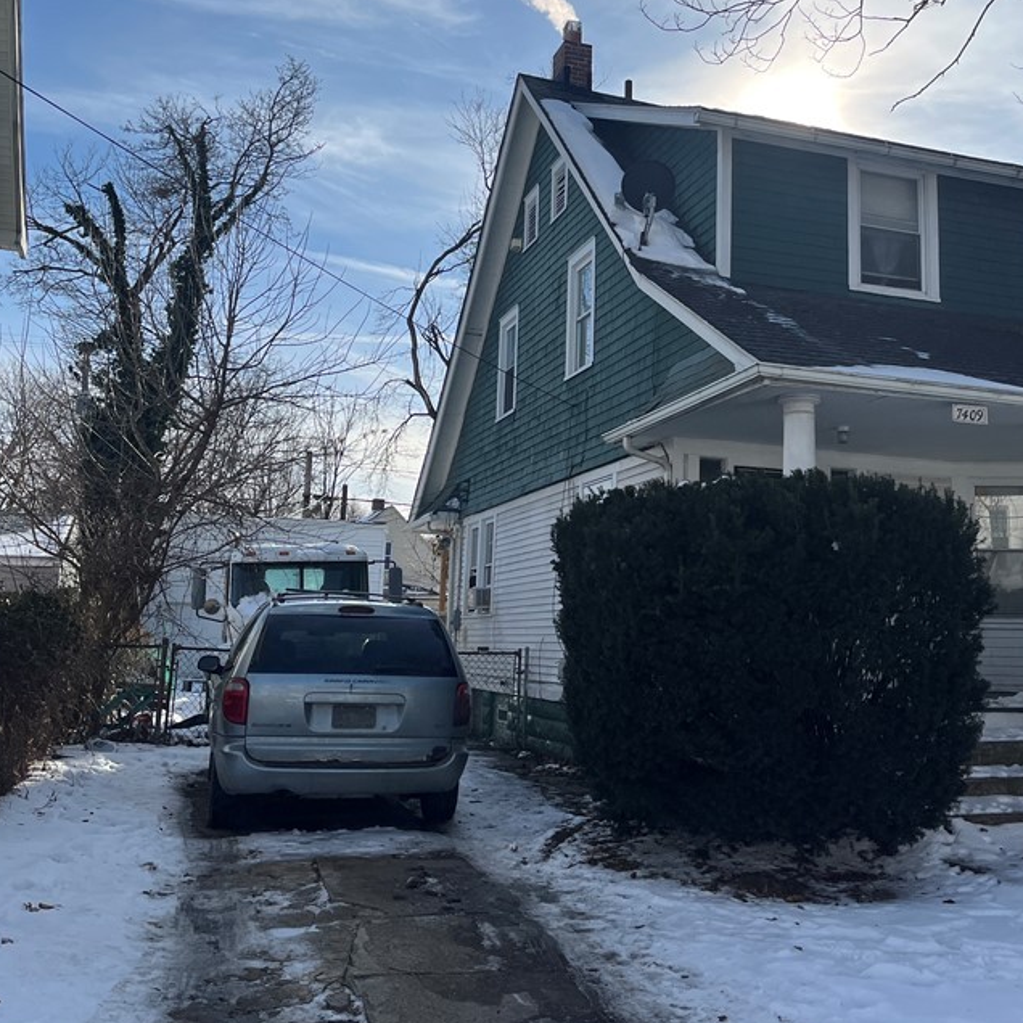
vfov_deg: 44.8
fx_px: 1237
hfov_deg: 44.6
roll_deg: -0.9
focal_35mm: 37
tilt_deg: +11.2
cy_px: 426
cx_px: 626
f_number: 1.6
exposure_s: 1/5556
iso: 50
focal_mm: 5.1
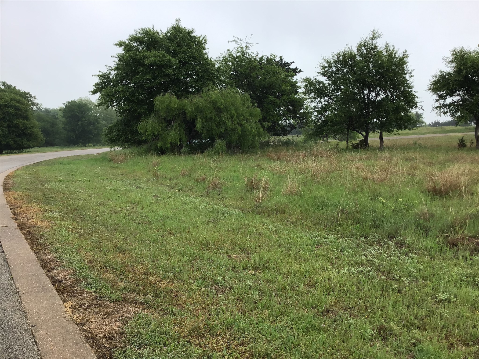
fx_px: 429
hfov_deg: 58.4
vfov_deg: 45.4
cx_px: 240
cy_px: 180
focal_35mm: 31
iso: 25
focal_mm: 3.3
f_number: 2.4
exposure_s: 1/347
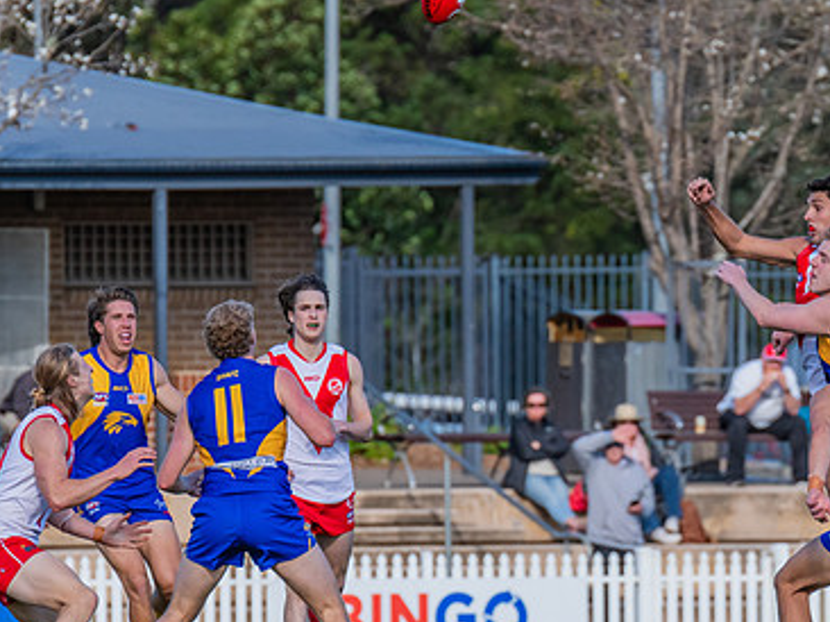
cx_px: 754
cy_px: 416
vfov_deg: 1.9
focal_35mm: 775
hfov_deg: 2.6
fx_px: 18570
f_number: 9
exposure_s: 1/1250
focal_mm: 420
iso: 800
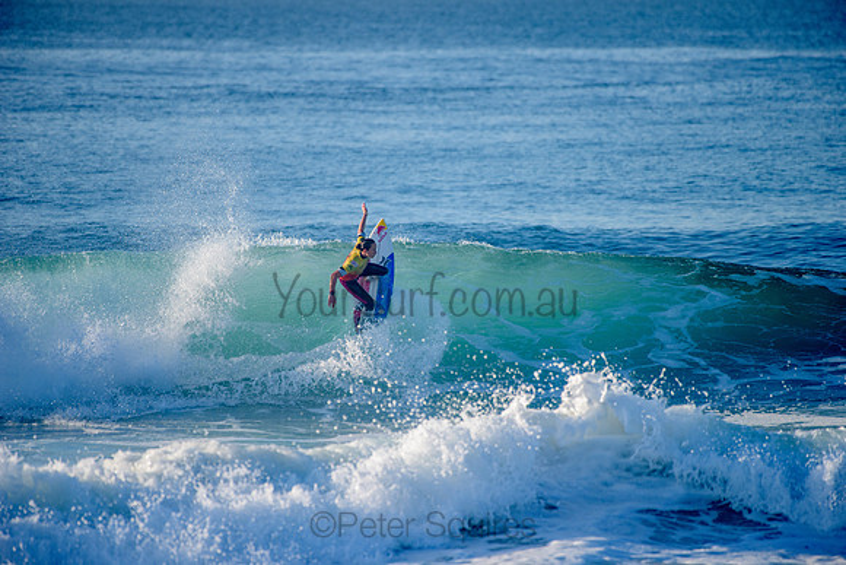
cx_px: 423
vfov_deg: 2.8
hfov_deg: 4.1
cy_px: 282
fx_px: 11752
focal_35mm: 500
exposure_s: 1/1600
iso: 250
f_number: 5.6
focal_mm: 500
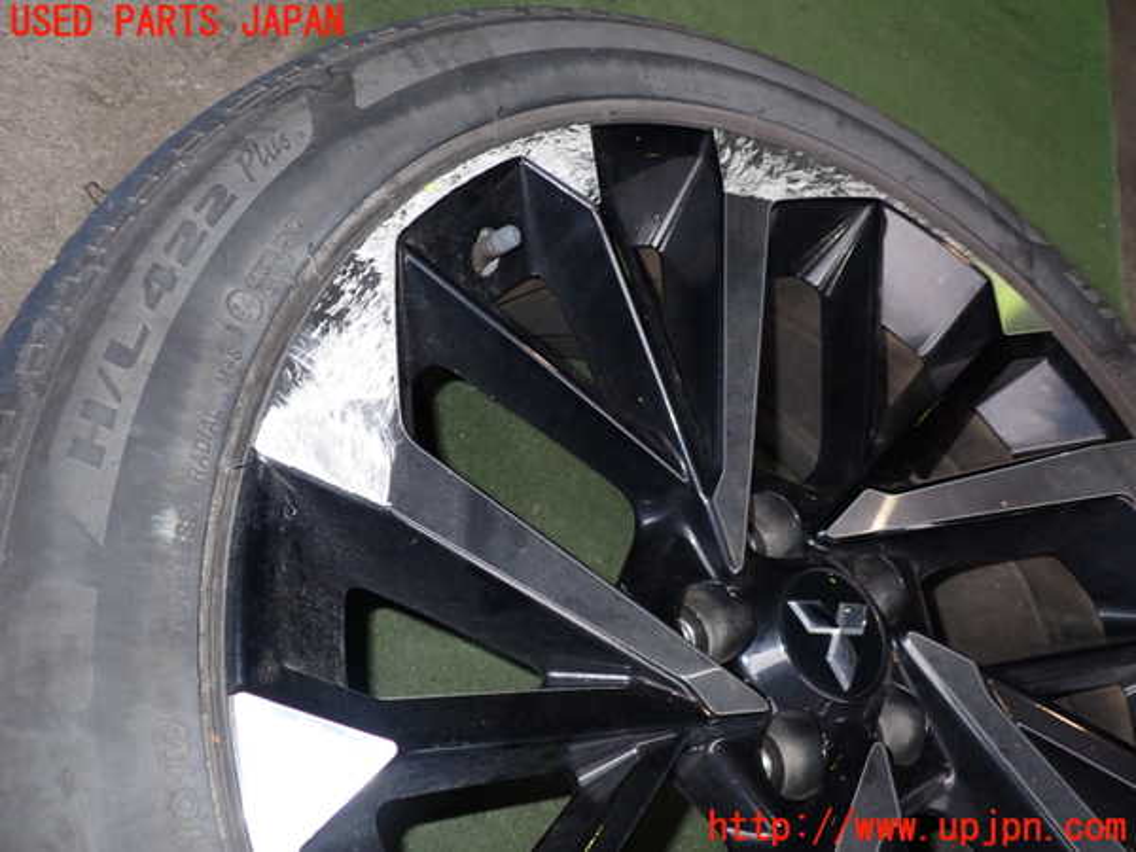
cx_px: 568
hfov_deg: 60.0
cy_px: 426
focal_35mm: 30
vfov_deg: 46.8
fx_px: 985
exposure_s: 1/30
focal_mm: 5.4
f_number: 6.3
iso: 200
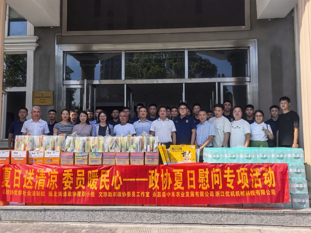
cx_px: 156
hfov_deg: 58.4
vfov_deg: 45.4
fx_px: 279
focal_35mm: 31
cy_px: 116
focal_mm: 5.8
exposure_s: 1/496
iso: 50
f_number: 4
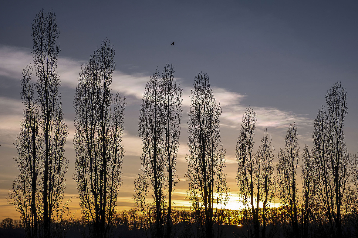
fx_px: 656
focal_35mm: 66
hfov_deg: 30.5
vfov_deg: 20.6
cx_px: 179
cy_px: 119
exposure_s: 1/420
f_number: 8
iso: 160
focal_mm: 44.1
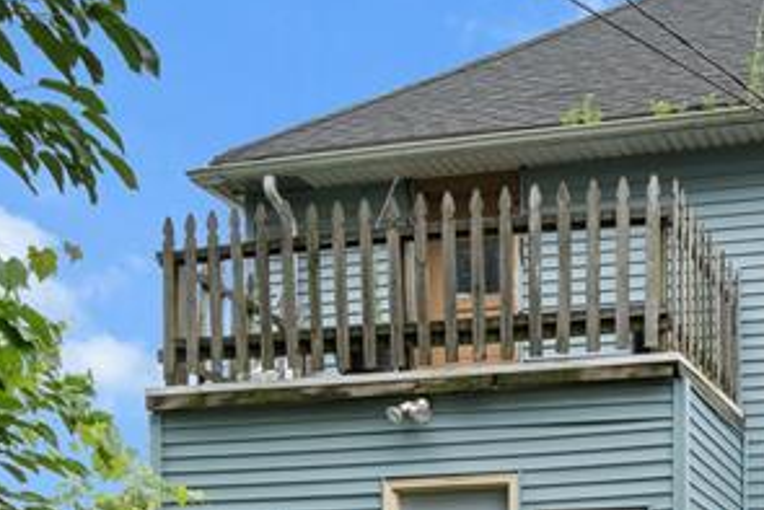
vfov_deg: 20.3
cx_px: 725
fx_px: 1253
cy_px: 727
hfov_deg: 31.8
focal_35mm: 59
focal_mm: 17
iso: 100
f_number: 8
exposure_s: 1/50
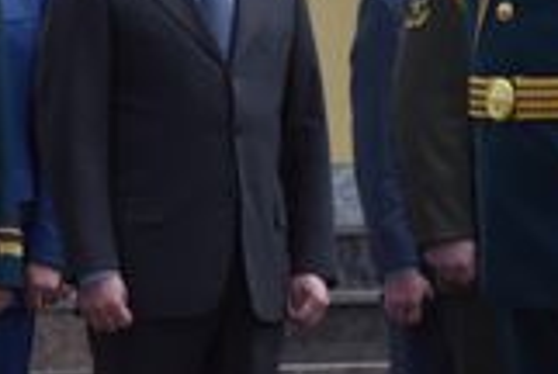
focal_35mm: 398
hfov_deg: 5.2
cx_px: 596
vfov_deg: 3.5
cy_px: -104
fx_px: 6180
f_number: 9
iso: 500
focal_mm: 92
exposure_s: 1/1250
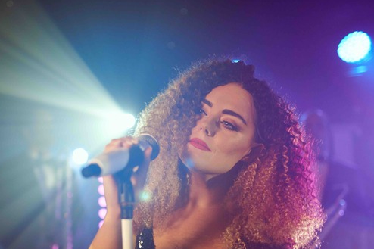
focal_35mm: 51
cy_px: 162
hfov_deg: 38.6
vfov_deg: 26.3
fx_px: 530
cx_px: 133
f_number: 1.4
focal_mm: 35
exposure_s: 1/250
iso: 1000
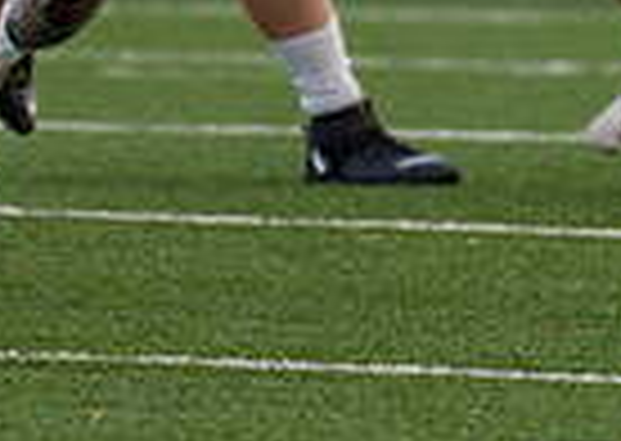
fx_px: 25506
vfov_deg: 1.0
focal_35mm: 1449
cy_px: -93
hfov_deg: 1.4
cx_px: 343
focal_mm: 200
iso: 500
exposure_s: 1/1250
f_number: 2.8
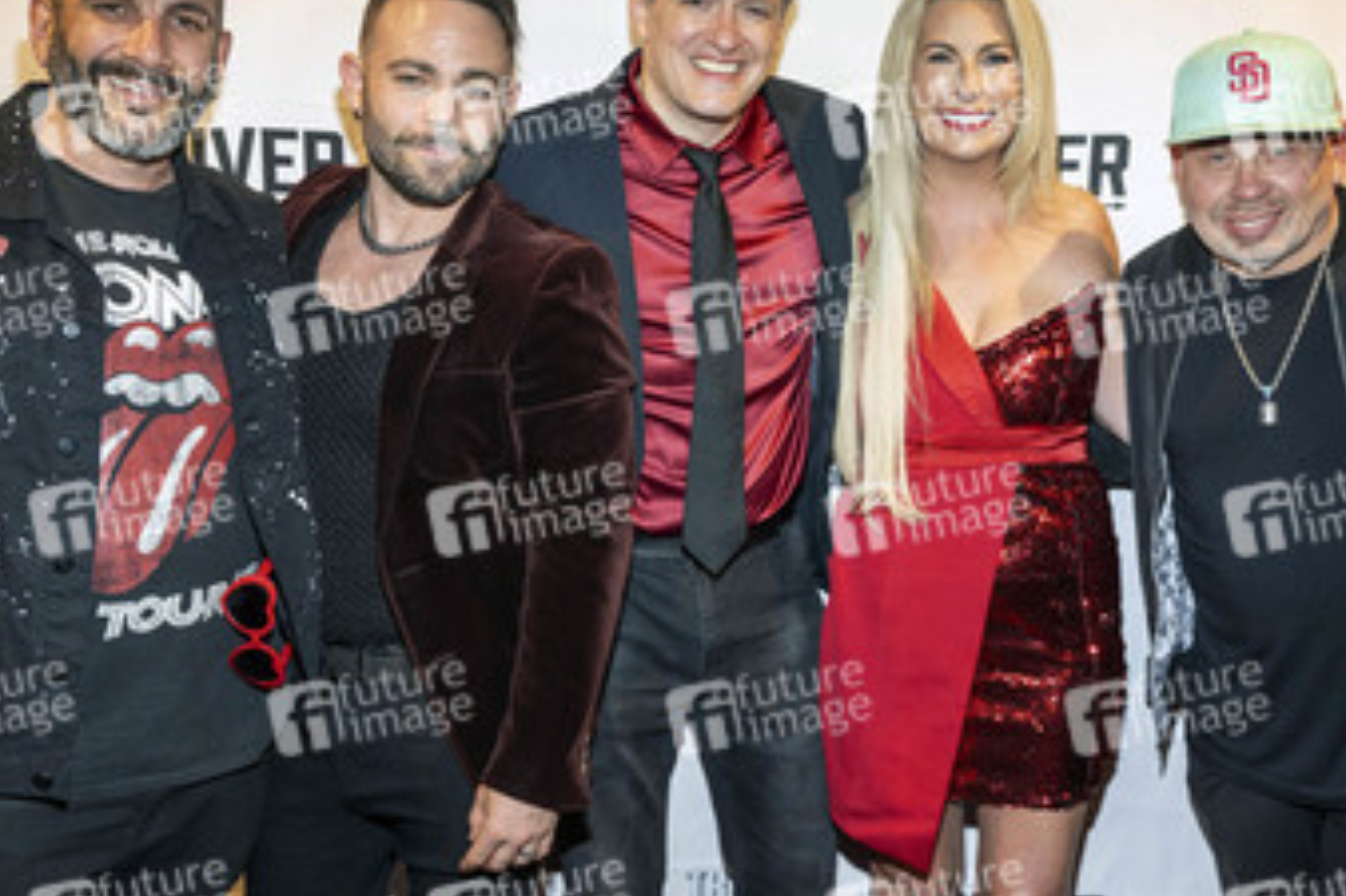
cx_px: 822
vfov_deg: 41.0
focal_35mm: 32
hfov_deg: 58.2
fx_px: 1196
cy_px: 410
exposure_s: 1/200
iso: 800
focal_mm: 24
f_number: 5.6
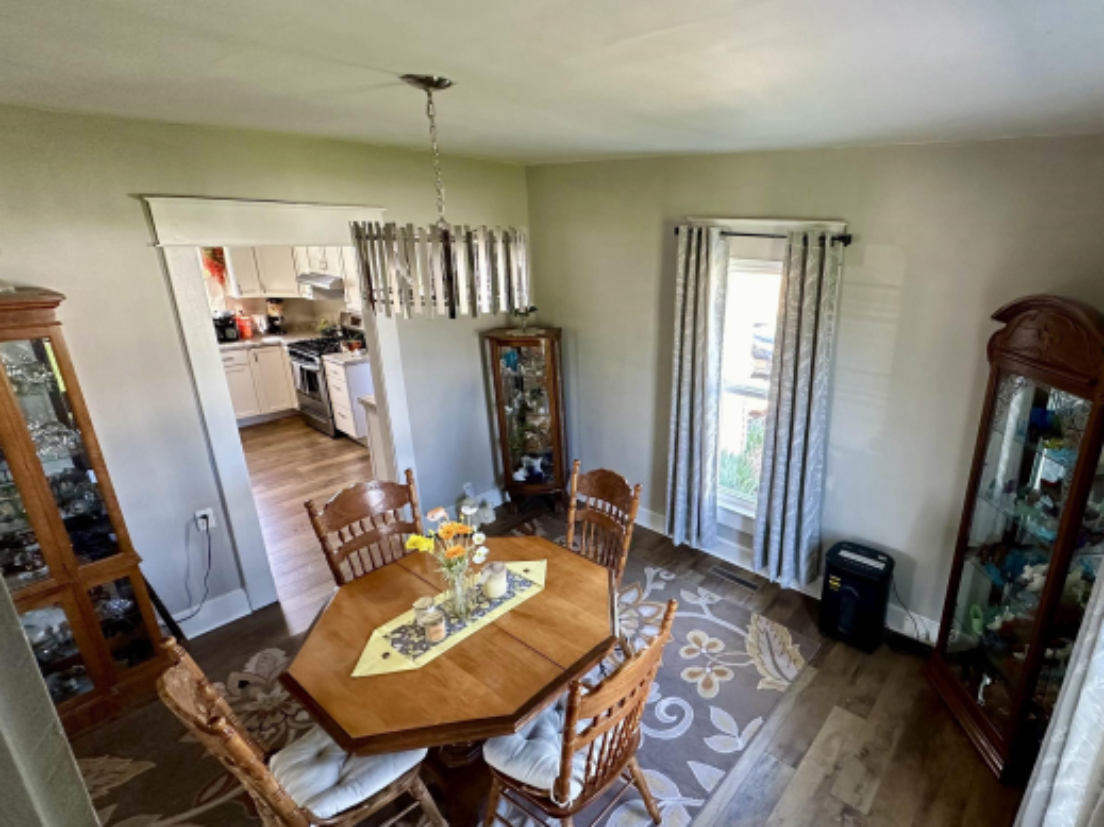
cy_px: 415
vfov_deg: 71.6
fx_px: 574
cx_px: 688
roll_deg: -2.6
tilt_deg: -18.2
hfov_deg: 86.1
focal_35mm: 18
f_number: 2.2
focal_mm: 2.22
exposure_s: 1/60
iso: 250
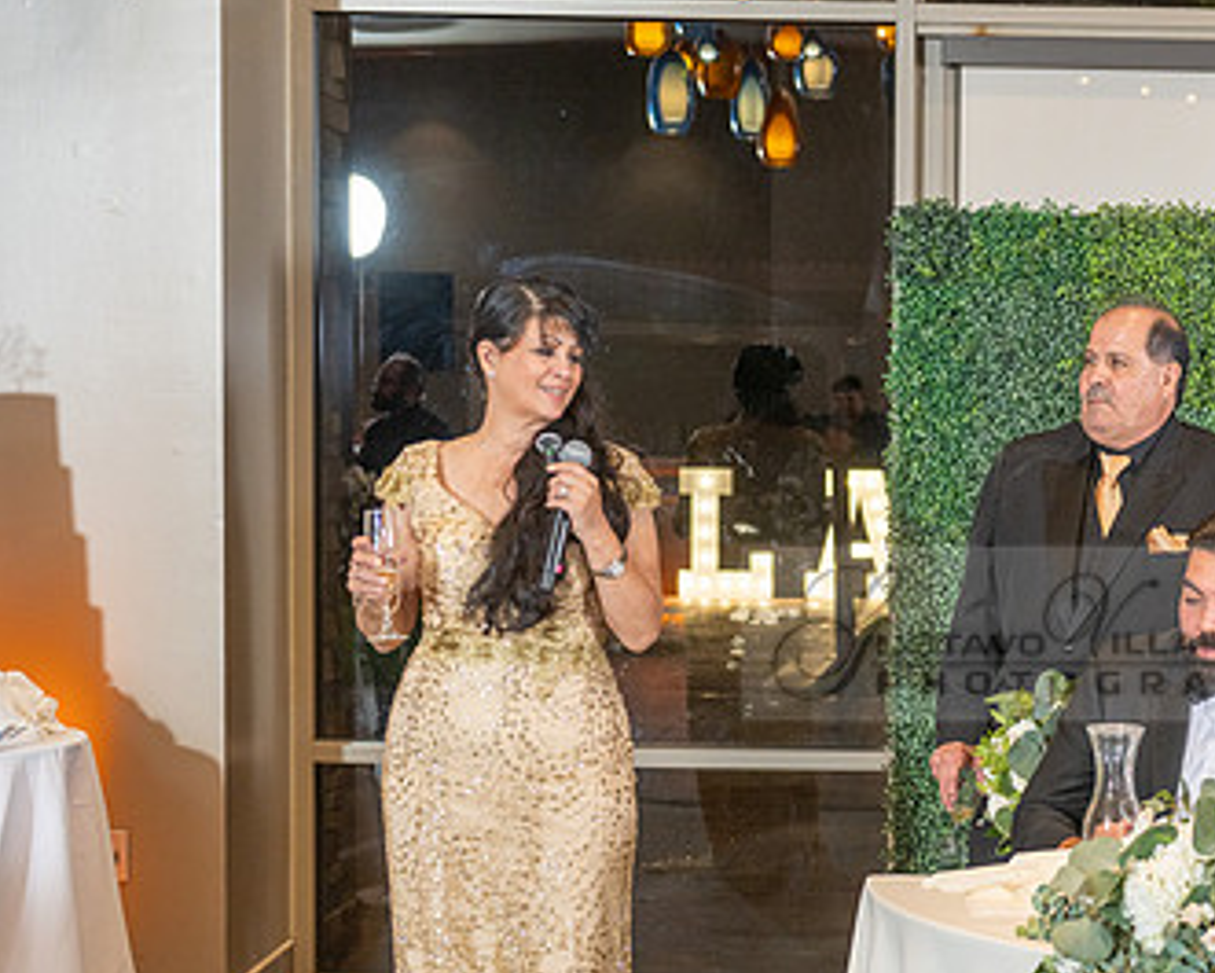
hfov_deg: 23.6
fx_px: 2842
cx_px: 1061
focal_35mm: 79
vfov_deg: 19.4
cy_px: 633
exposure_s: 1/160
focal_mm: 48
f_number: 3.5
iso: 800
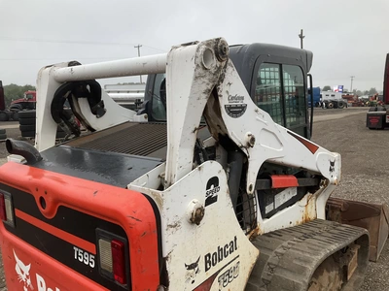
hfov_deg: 61.7
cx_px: 194
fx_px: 326
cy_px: 146
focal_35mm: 29
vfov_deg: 48.2
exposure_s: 1/412
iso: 25
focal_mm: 3
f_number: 1.8
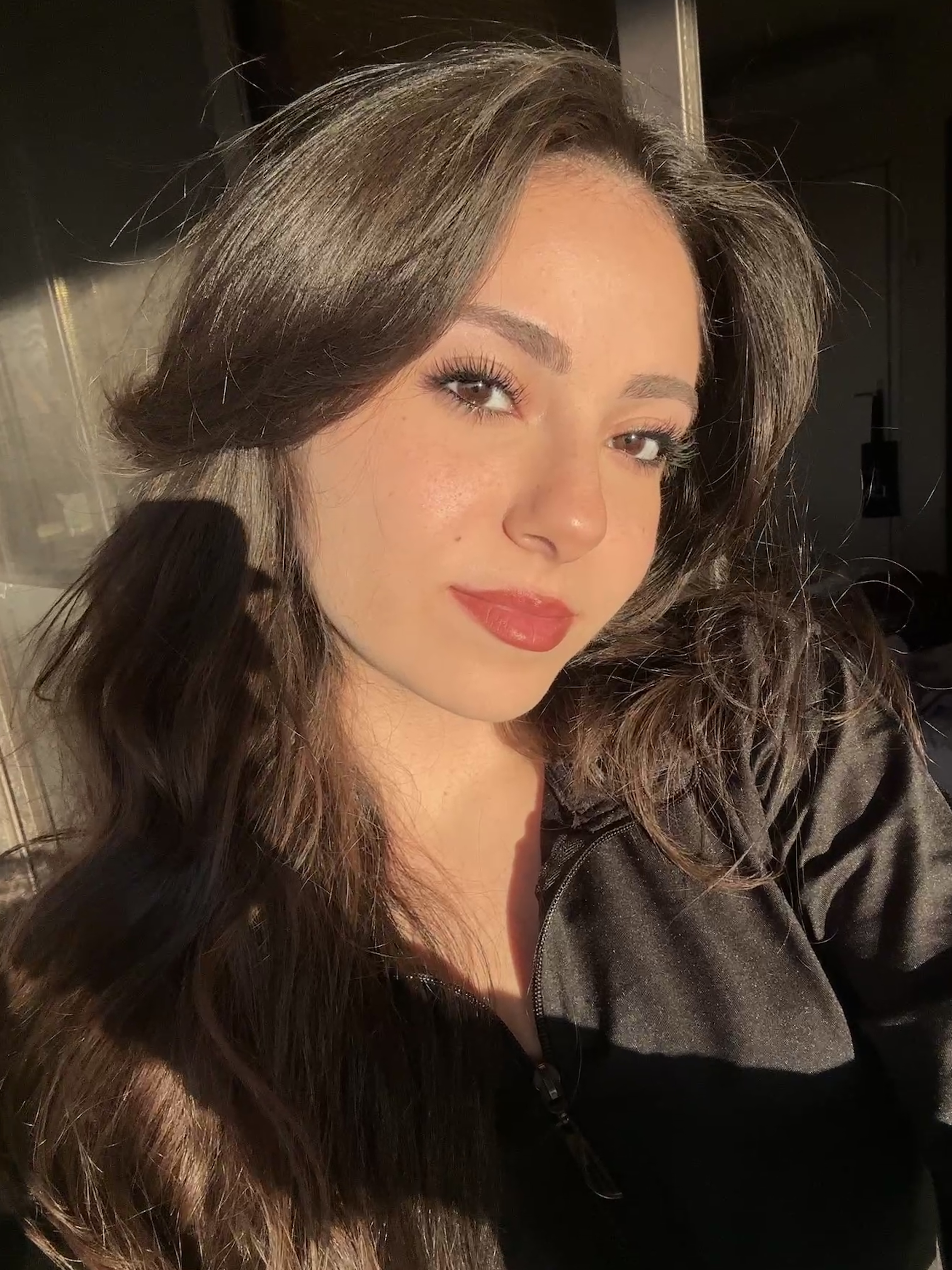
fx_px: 843
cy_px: 635
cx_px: 476
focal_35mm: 23
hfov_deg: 58.9
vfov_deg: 73.9
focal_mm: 2.69
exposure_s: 1/871
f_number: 1.9
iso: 25
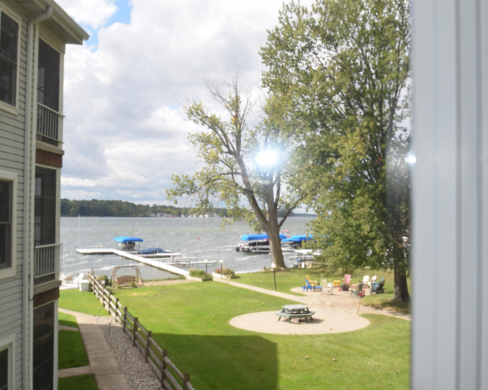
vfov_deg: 36.5
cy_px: 194
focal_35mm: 41
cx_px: 257
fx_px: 592
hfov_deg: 44.8
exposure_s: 1/200
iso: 100
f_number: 7.1
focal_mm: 24
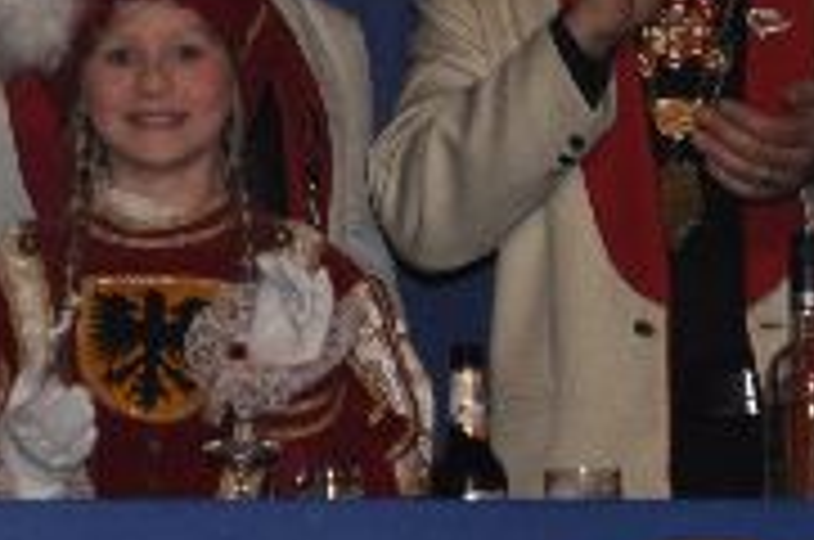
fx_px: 7200
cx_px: -319
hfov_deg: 6.4
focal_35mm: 319
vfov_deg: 4.3
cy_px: 412
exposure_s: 1/60
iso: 400
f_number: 4.8
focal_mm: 48
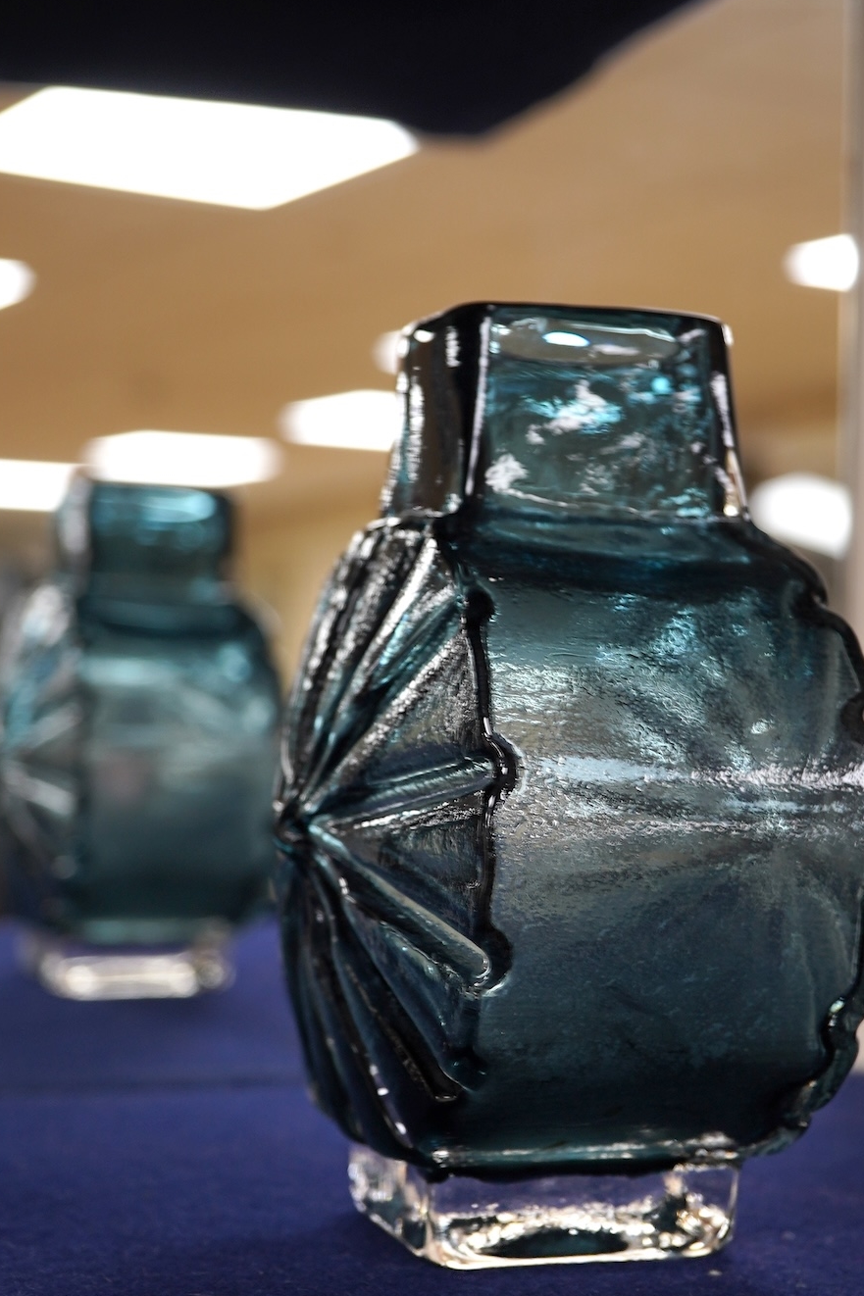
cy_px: 683
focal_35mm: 67
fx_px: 2412
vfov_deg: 30.1
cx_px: 568
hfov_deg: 20.2
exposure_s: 1/40
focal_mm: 30
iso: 160
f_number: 7.1
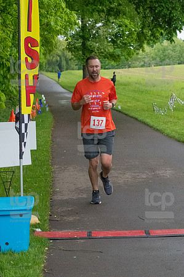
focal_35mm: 120
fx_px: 922
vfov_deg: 17.1
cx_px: 92
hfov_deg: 11.4
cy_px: 138
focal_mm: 80
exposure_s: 1/1250
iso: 6400
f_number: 5.6
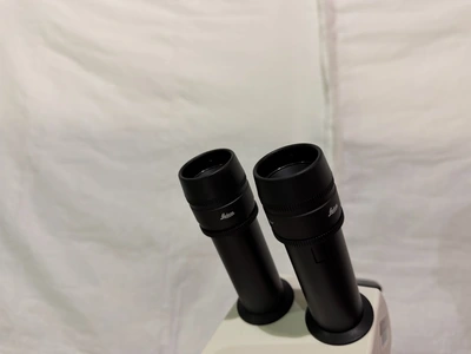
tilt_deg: +9.6
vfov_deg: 56.8
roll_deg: -4.7
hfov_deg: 71.6
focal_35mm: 24
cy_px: 177
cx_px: 236
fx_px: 327
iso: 160
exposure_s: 1/60
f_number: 1.78
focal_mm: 6.76
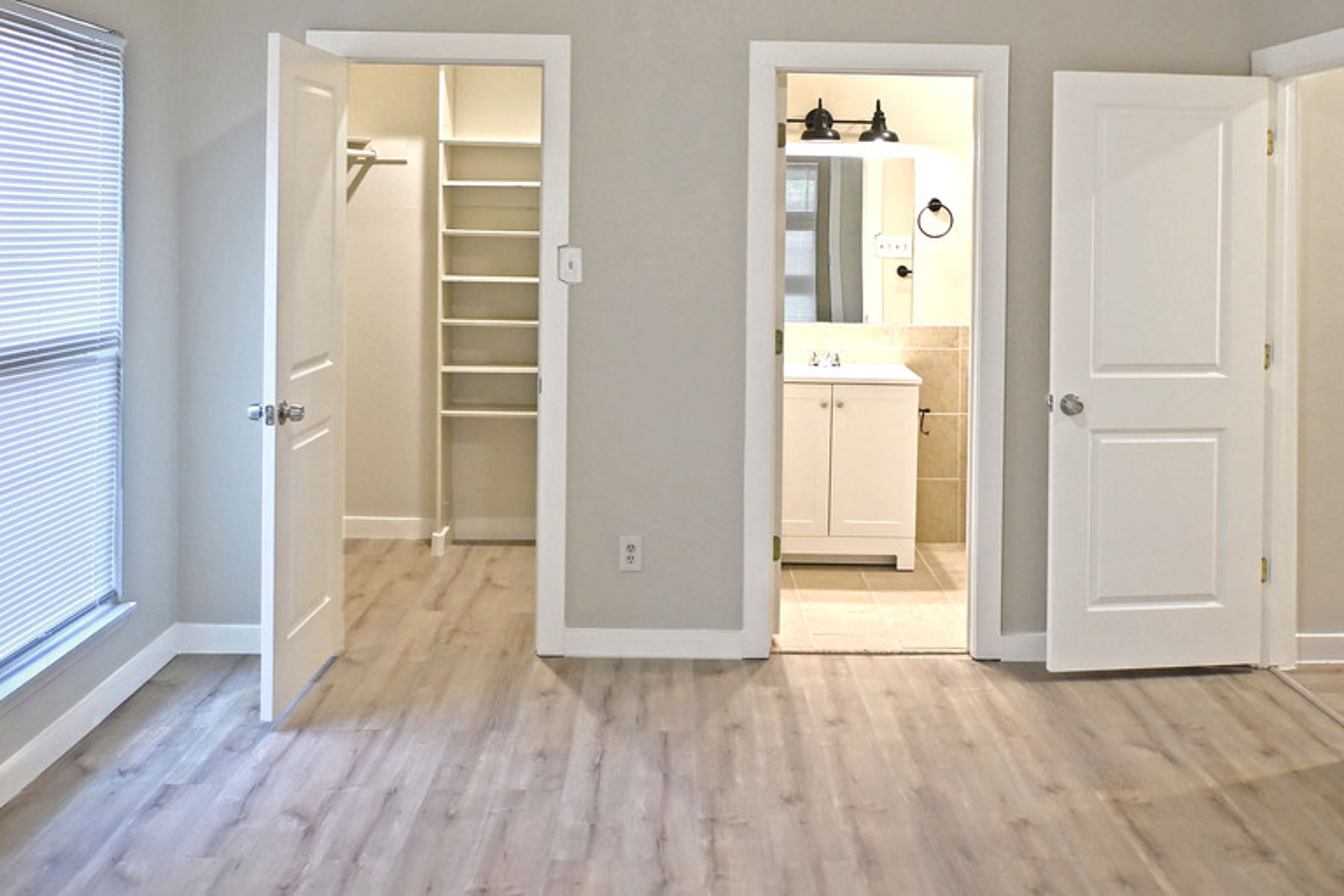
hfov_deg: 50.7
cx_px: 715
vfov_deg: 34.3
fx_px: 1419
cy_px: 214
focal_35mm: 38
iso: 280
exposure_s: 1/20
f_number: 3.5
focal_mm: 12
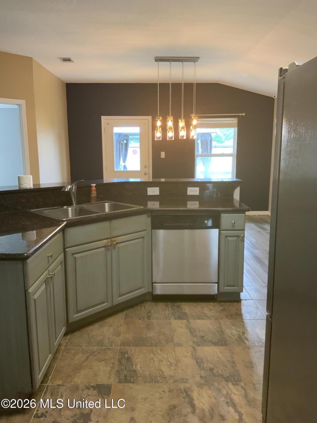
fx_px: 354
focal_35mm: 29
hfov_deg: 48.2
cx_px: 158
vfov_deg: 61.7
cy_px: 212
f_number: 1.8
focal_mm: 3
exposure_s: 1/60
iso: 160
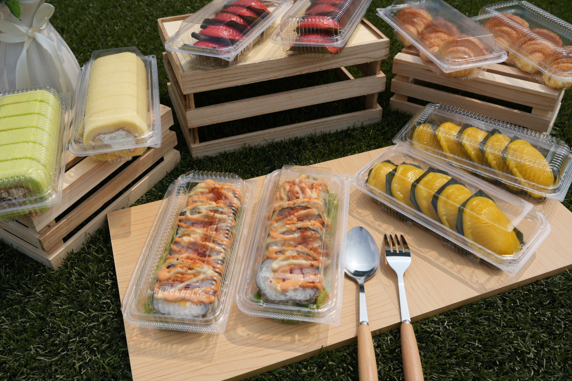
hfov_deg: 54.4
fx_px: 556
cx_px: 280
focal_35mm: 35
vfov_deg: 37.8
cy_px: 161
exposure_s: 1/500
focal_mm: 29
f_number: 8
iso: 100
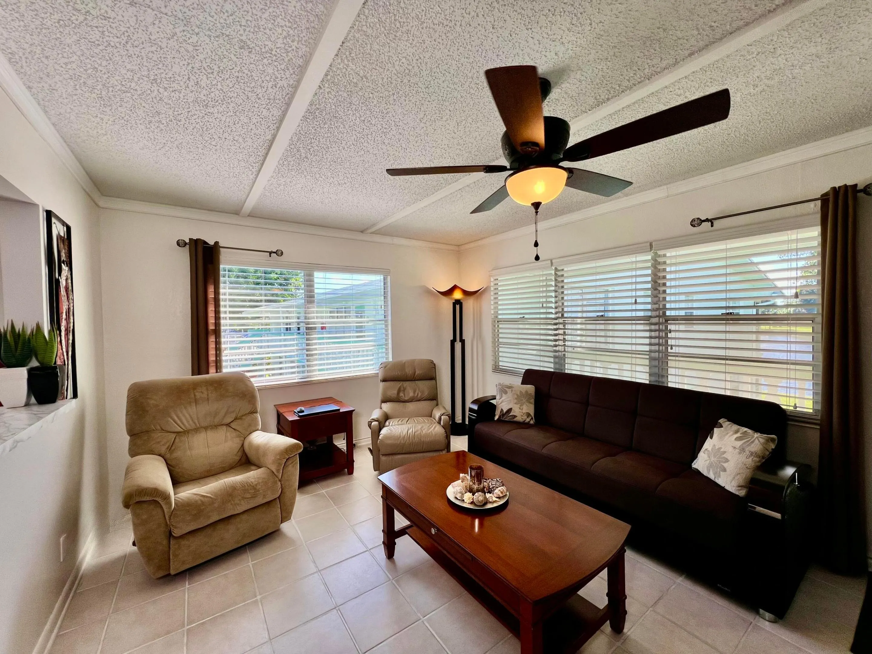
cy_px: 327
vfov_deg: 89.9
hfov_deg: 106.2
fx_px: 327
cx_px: 436
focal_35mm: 13
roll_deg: +1.1
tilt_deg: -2.9
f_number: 1.8
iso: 32
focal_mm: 1.57
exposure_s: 1/223
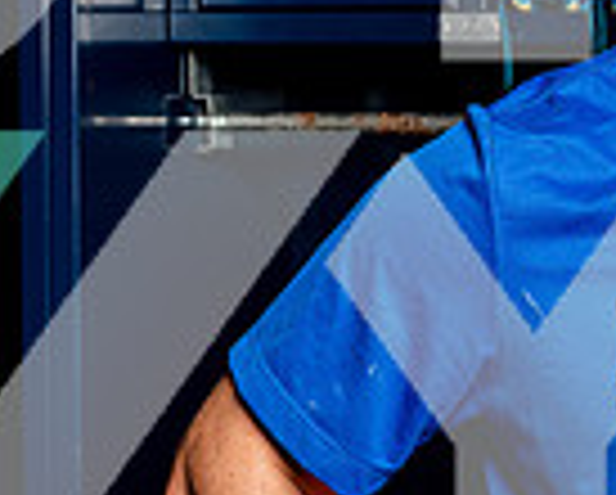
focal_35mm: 131
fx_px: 2392
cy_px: 371
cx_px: 719
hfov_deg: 14.3
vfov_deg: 11.8
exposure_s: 1/250
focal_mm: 33
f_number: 5.6
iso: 100
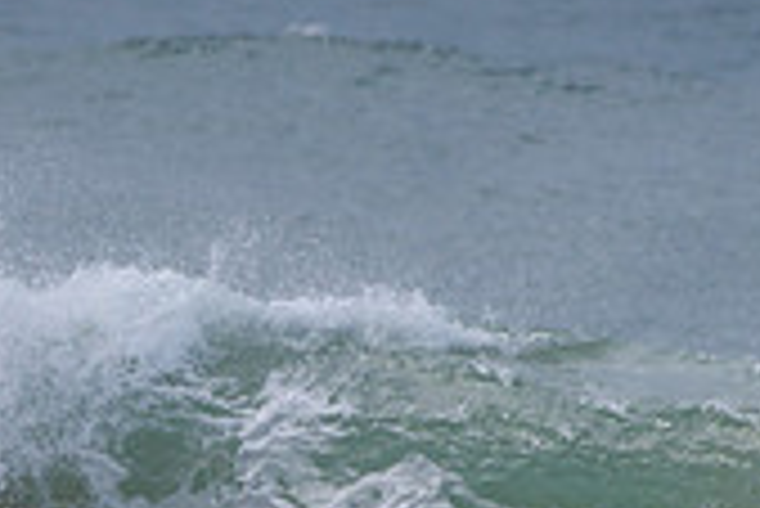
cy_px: 798
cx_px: 112
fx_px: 44370
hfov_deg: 1.0
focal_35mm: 2100
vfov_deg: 0.7
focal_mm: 500
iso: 180
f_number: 5.6
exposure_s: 1/2000
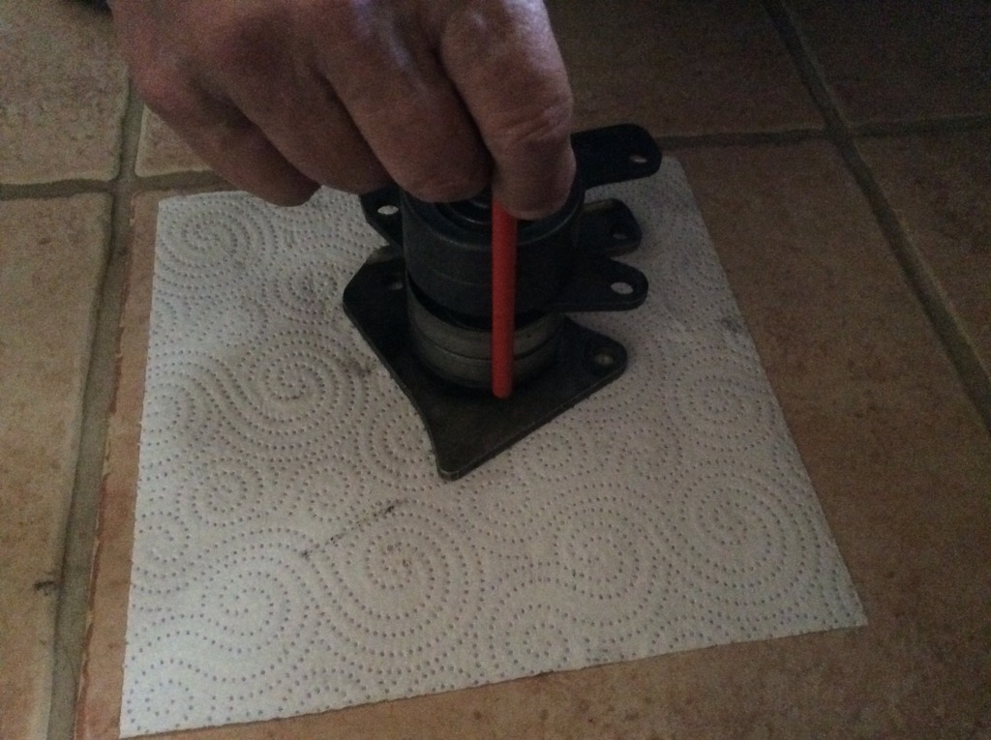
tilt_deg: -54.5
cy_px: 370
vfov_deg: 44.1
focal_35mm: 32
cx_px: 496
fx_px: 915
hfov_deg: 56.9
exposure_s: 1/17
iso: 800
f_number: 2.4
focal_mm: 3.3
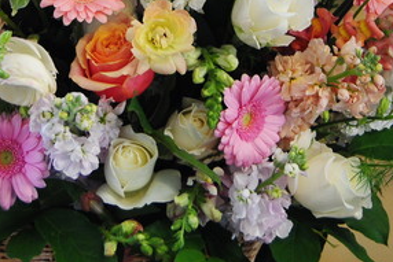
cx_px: 148
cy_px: -37
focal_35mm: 138
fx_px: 1507
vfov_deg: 9.8
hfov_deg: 14.8
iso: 400
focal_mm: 34
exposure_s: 1/30
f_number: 4.5
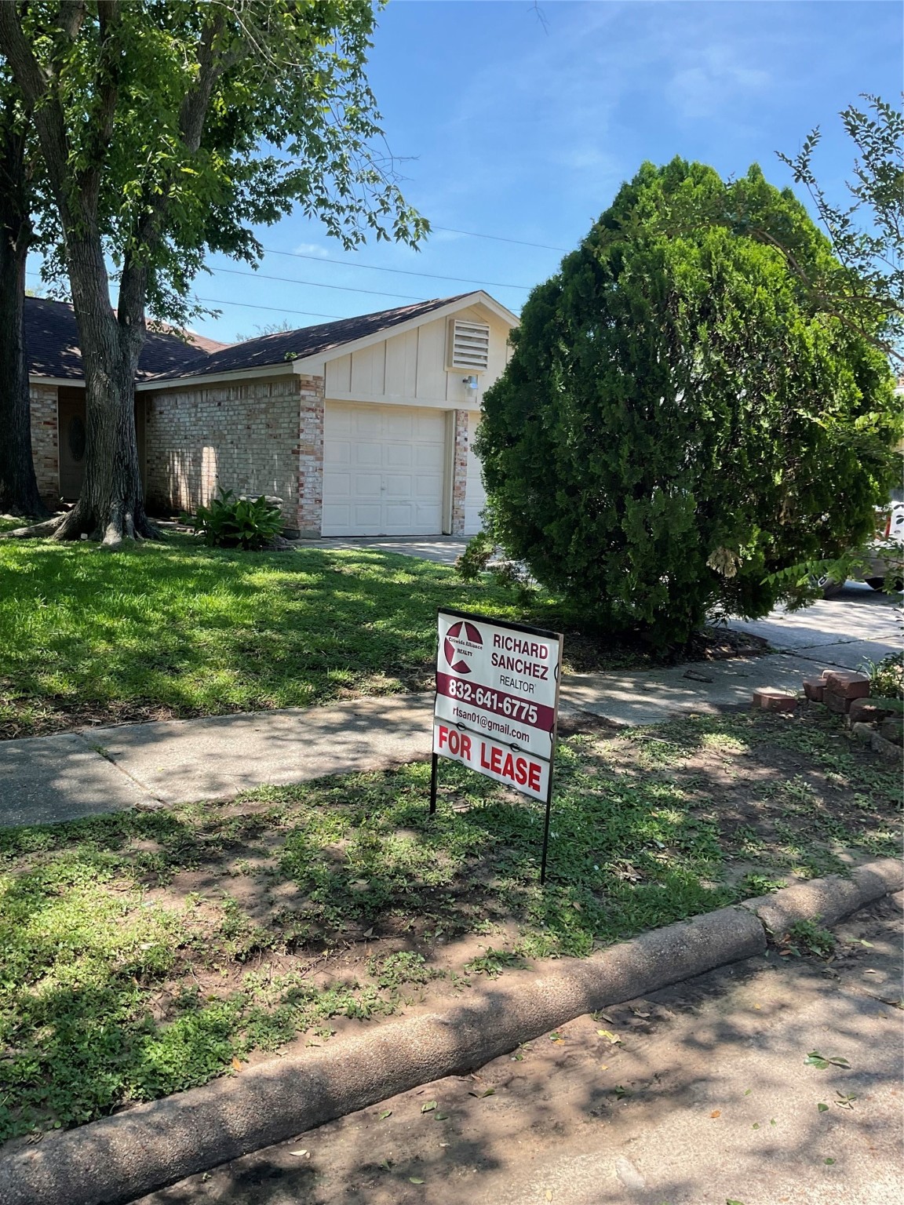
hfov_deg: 48.2
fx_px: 1010
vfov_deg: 61.7
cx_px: 452
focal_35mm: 29
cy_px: 602
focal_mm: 3
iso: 16
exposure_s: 1/556
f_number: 1.8
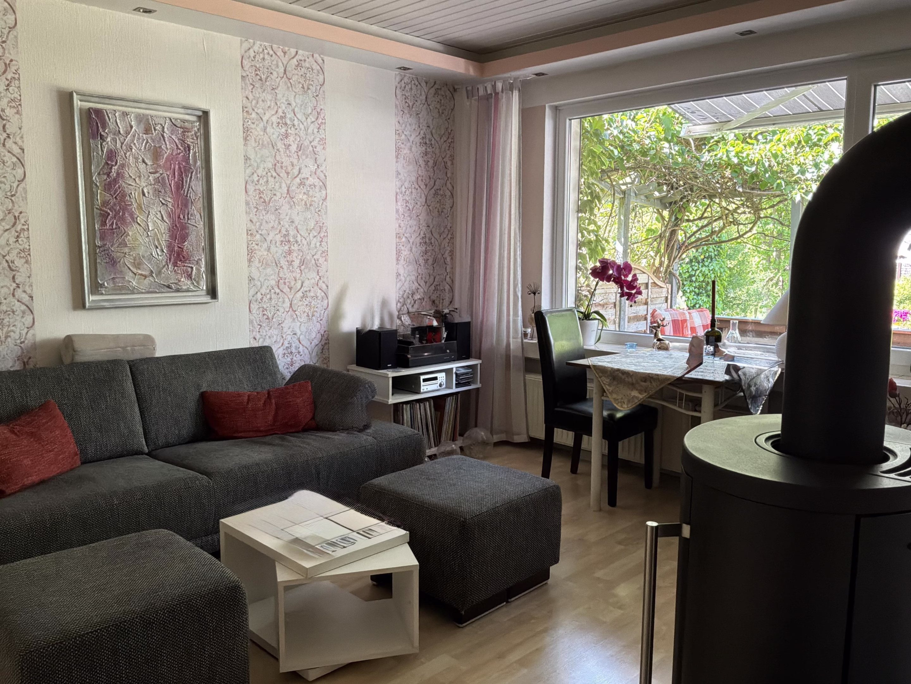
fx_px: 737
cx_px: 456
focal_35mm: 28
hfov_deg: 63.4
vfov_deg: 49.7
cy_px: 342
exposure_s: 1/60
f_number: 1.8
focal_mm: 3
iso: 125
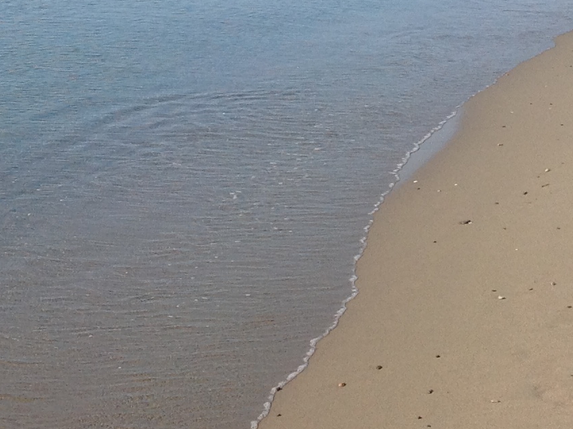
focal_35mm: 107
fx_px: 1771
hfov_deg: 18.4
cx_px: 243
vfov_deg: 13.4
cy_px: -120
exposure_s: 1/2016
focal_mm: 4.28
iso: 50
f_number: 2.4
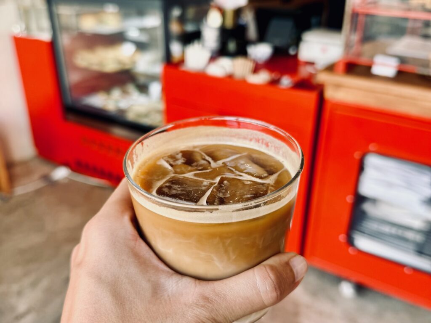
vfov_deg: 56.8
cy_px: 162
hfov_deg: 71.6
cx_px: 216
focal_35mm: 24
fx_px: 299
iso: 50
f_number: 1.78
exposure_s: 1/142
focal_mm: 6.76
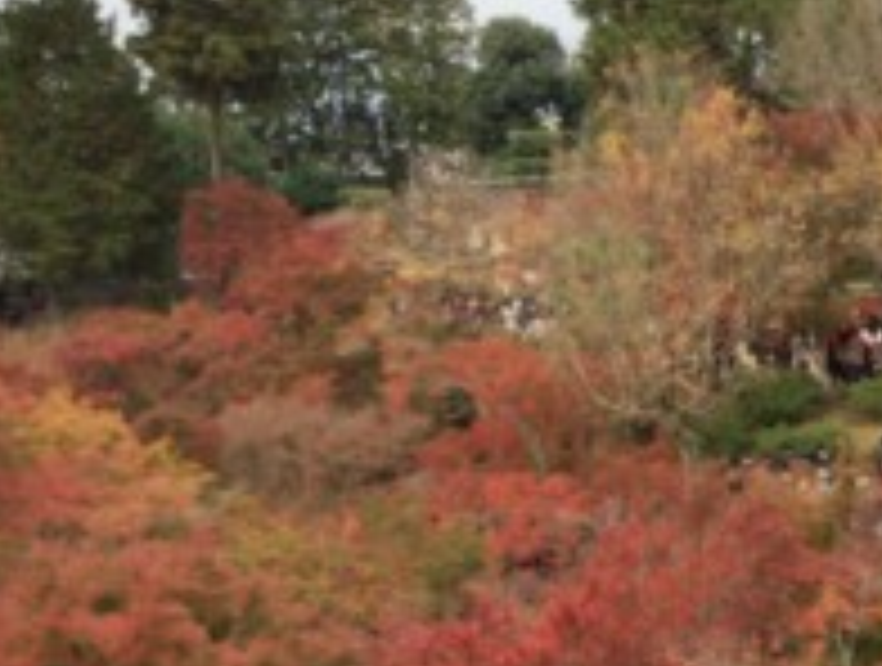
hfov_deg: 27.3
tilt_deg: -12.4
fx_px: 1813
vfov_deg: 20.8
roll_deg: +2.6
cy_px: 392
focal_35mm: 71
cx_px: 468
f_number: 2.4
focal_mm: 3.3
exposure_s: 1/337
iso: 25
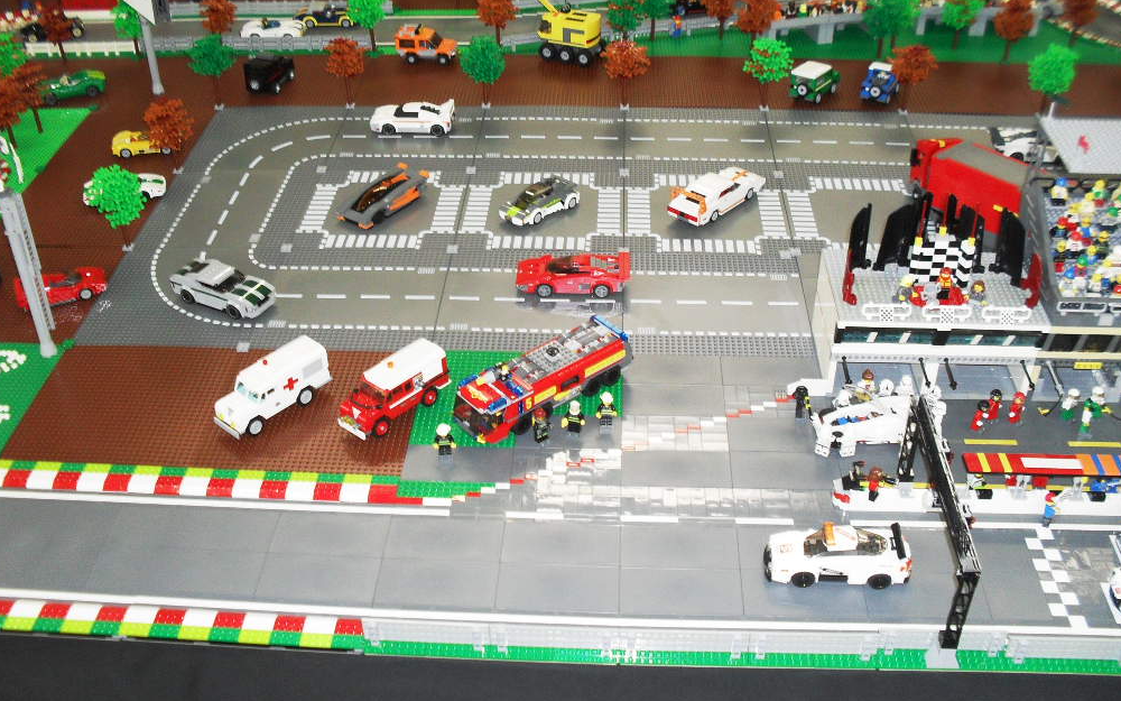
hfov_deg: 51.5
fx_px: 1161
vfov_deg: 33.6
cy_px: 328
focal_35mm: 38
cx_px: 562
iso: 200
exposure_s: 1/45
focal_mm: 6.3
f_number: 3.2
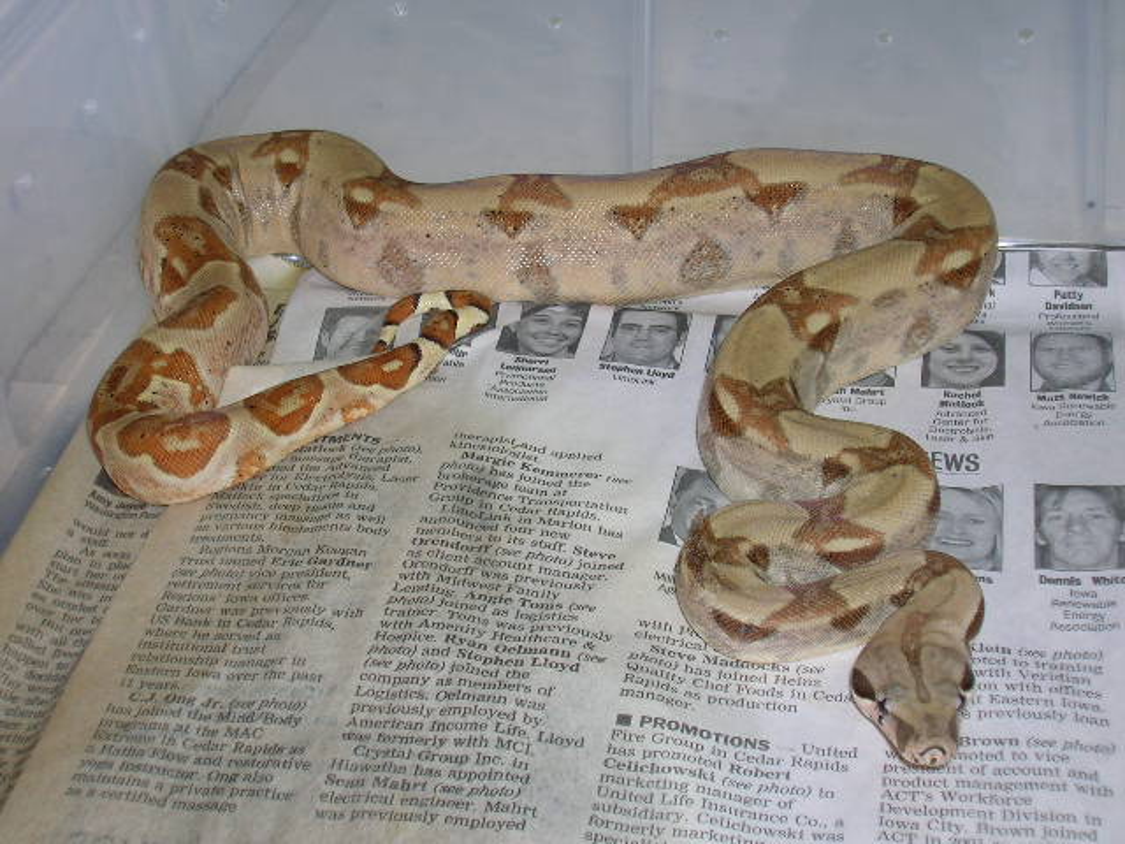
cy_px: 422
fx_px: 1885
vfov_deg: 25.2
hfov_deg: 33.2
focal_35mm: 58
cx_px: 562
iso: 50
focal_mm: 9.7
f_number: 3.5
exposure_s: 1/60.1
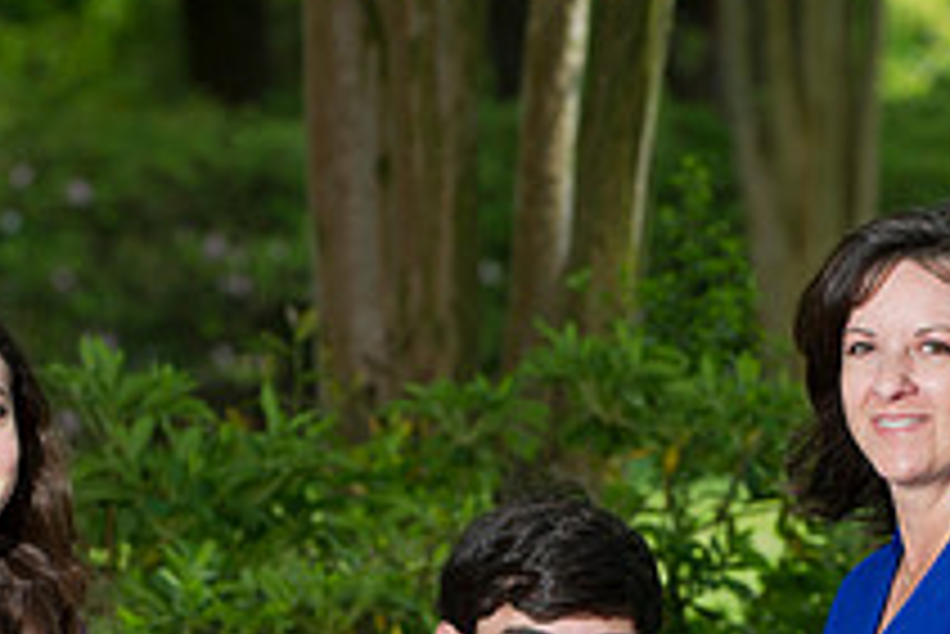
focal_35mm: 384
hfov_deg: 5.4
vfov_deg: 3.6
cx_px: 558
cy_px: 836
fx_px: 10140
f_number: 5
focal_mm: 140
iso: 320
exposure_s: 1/250
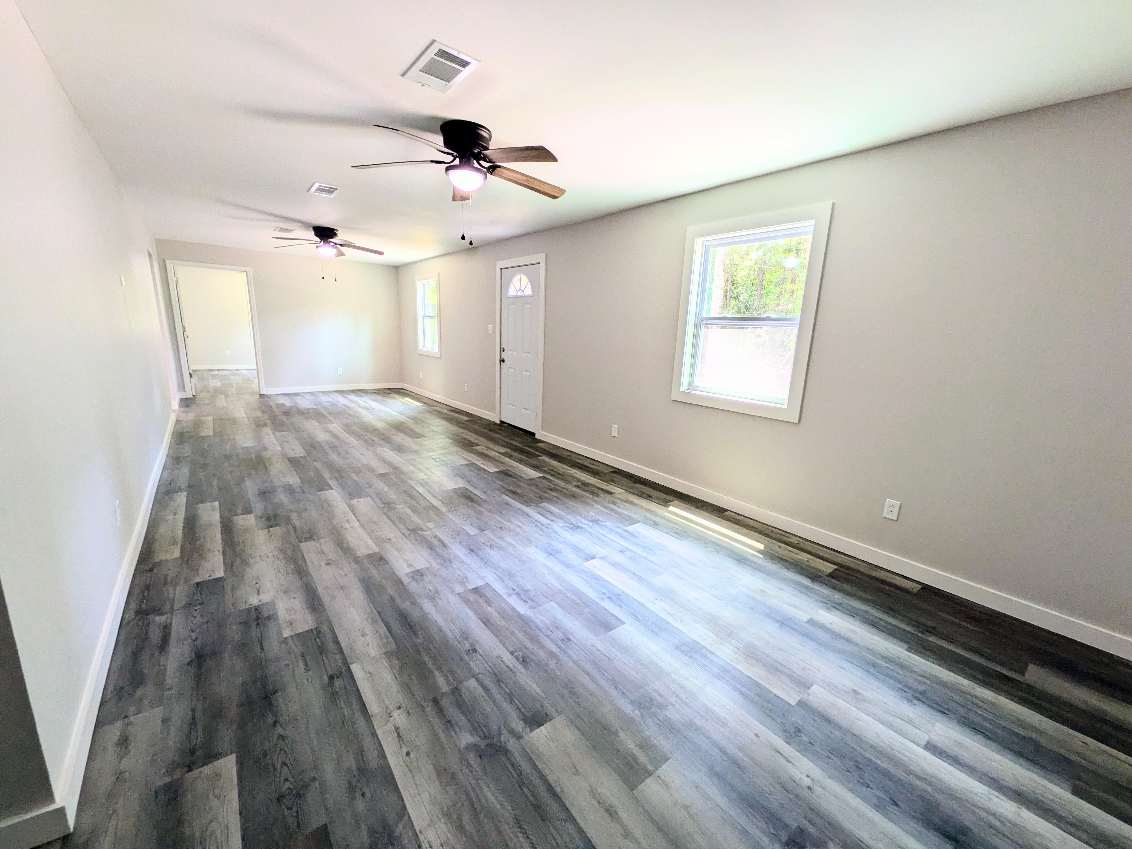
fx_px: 458
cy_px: 424
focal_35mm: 14
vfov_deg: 85.7
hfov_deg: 102.1
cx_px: 566
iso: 68
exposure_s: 1/60
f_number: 2.2
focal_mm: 1.85
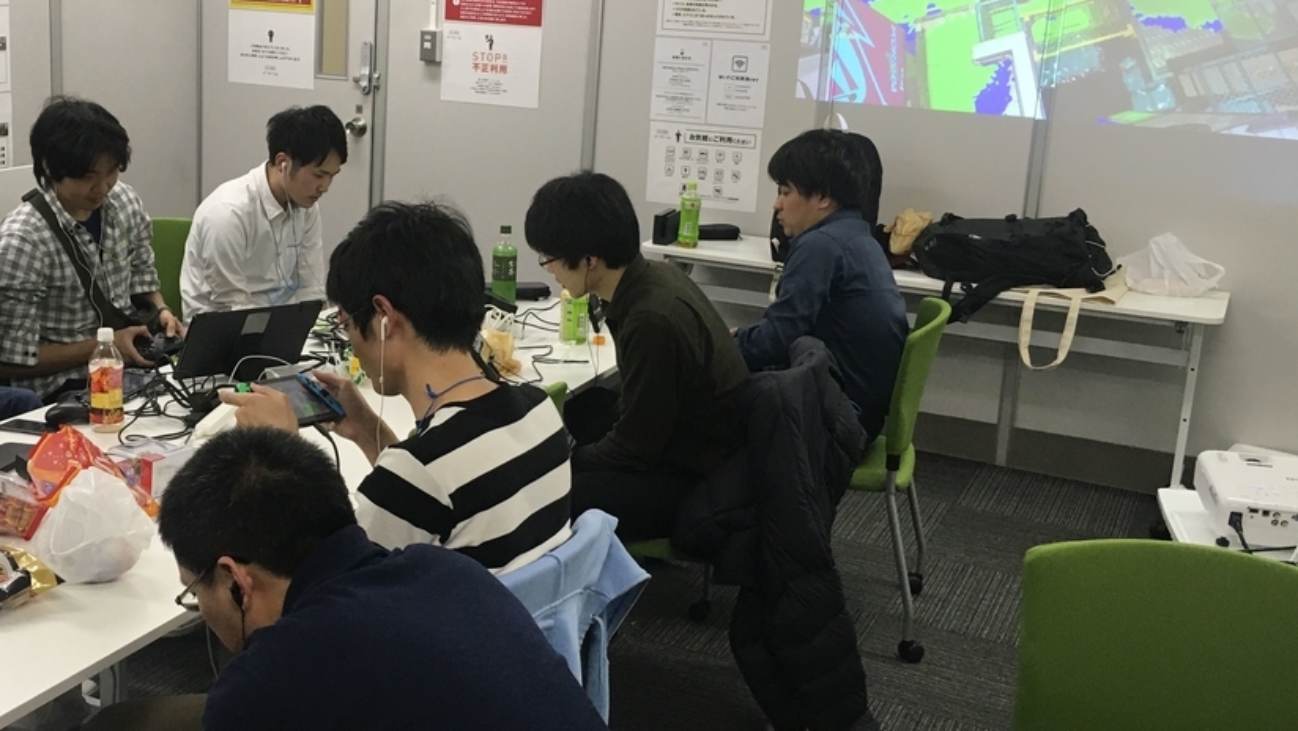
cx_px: 457
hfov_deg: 44.1
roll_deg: -2.5
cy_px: 304
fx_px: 1584
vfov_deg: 26.0
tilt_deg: -13.2
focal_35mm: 46
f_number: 2.2
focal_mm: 4.15
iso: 40
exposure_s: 1/30
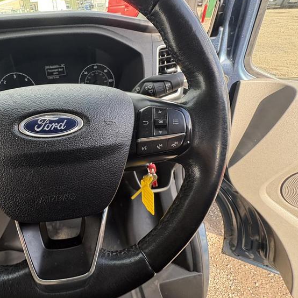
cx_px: 90
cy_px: 140
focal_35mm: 20
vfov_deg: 74.8
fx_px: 195
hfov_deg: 71.7
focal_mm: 2.22
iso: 160
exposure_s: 1/99
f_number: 2.2
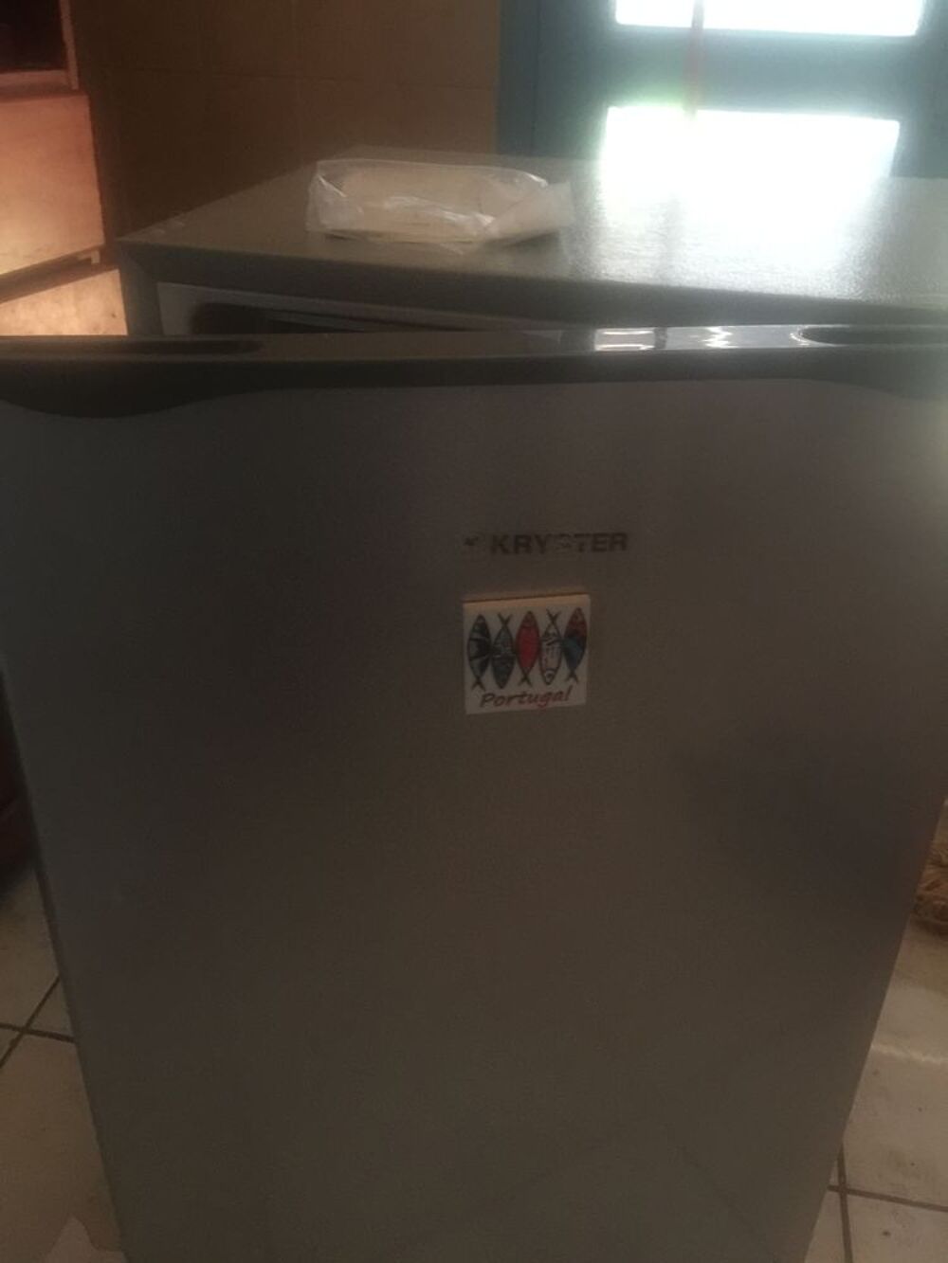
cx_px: 474
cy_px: 632
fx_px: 1059
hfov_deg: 48.2
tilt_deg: -30.2
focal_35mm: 29
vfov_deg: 61.7
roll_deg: -0.4
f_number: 2.2
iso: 200
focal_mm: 4.15
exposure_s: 1/8
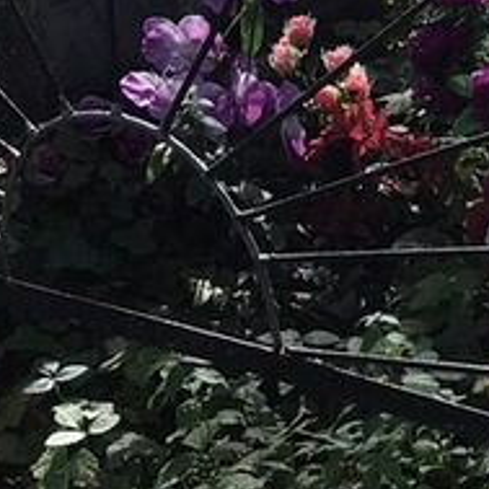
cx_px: 608
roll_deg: +0.8
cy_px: -233
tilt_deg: -14.4
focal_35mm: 134
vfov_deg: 12.4
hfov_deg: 12.7
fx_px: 2142
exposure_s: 1/293
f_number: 1.8
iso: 20
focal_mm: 3.99
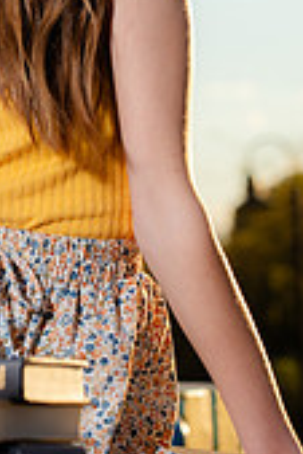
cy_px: 48
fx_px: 3528
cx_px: -59
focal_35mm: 280
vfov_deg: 7.3
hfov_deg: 4.9
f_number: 5.6
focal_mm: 105
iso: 100
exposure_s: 1/250
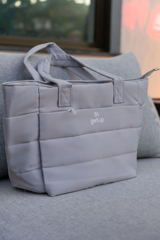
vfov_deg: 35.1
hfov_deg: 23.8
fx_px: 380
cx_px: 80
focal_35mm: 57
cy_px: 120
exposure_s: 1/200
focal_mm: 38
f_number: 2.8
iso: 2000
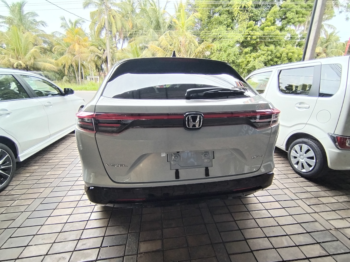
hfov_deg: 91.0
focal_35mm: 17
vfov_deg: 74.7
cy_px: 131
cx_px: 175
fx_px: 172
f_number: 2.2
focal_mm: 1.42
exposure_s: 1/33.3
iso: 237
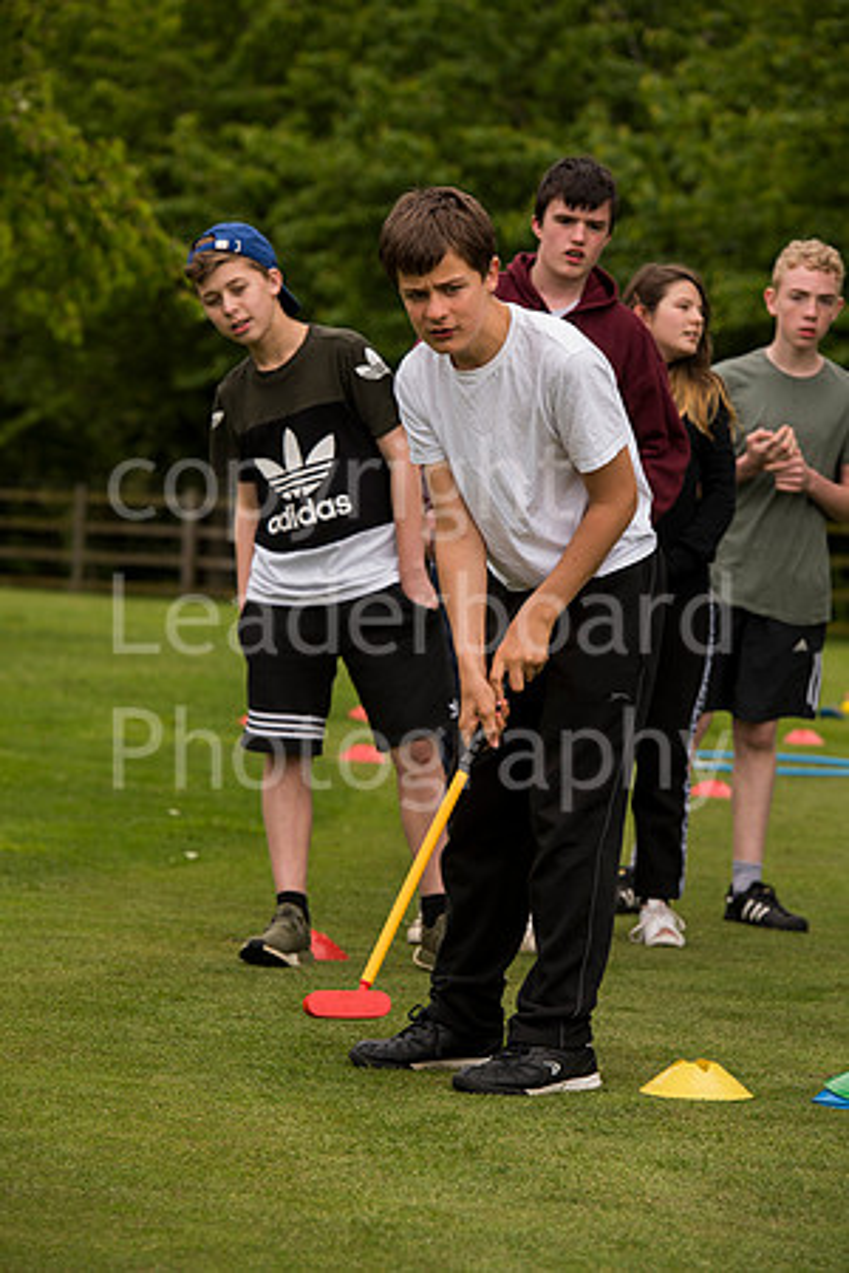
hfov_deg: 8.9
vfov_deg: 13.2
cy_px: 636
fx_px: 5483
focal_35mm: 155
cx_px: 424
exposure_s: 1/640
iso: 400
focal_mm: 155
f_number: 6.3
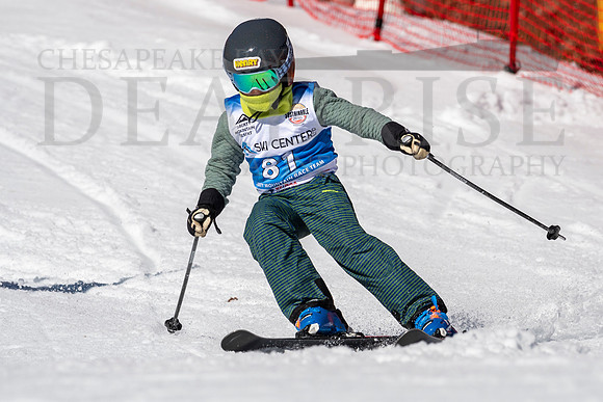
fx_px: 11805
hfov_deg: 2.9
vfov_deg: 2.0
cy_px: 217
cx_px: 327
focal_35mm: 705
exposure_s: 1/2000
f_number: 8
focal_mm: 400
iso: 200
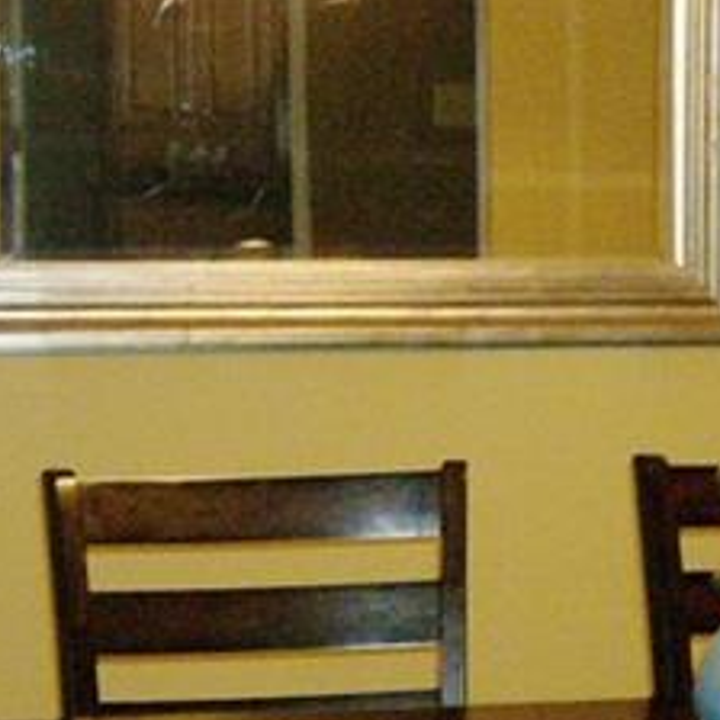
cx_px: 632
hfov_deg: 12.1
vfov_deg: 12.0
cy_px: 691
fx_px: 3389
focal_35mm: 144
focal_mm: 6
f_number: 2.8
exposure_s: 1/60
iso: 200
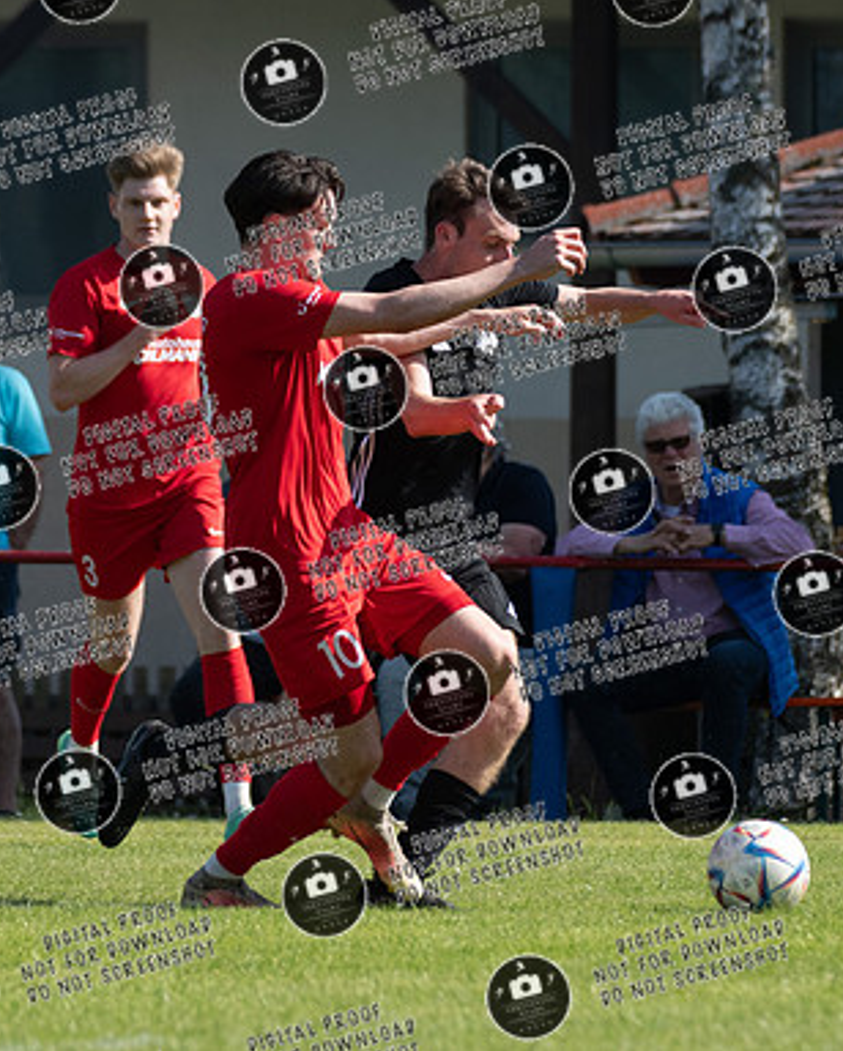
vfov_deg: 3.0
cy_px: 400
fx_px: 19803
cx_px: 360
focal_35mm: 636
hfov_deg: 2.4
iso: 400
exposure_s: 1/1600
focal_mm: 240
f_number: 5.6
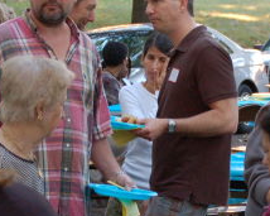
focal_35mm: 272
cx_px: 177
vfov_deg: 5.7
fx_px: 2170
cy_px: 184
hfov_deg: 7.1
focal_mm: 55
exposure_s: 1/100
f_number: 5
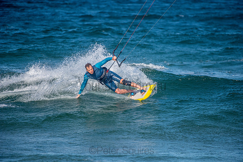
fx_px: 3376
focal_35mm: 500
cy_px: 81
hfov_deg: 4.1
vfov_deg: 2.8
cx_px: 122
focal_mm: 500
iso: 220
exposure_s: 1/4000
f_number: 5.6
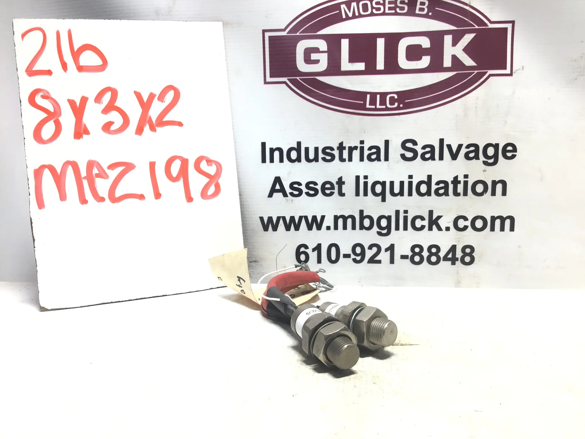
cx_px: 292
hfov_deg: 58.4
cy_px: 220
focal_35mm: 31
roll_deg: +0.0
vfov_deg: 45.4
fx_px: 524
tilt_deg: -9.9
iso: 50
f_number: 2.4
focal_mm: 3.3
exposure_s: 1/120
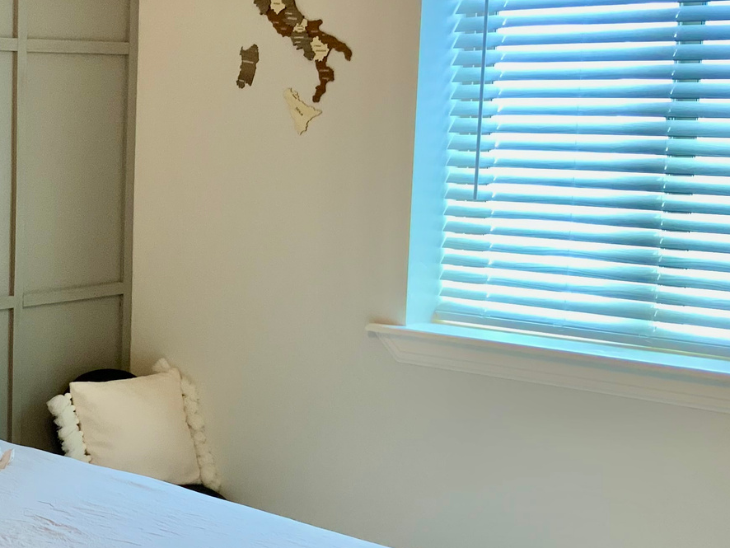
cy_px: 315
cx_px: -46
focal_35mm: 67
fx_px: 1413
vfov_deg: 21.9
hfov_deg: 26.9
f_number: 1.8
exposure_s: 1/60
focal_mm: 3
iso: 80
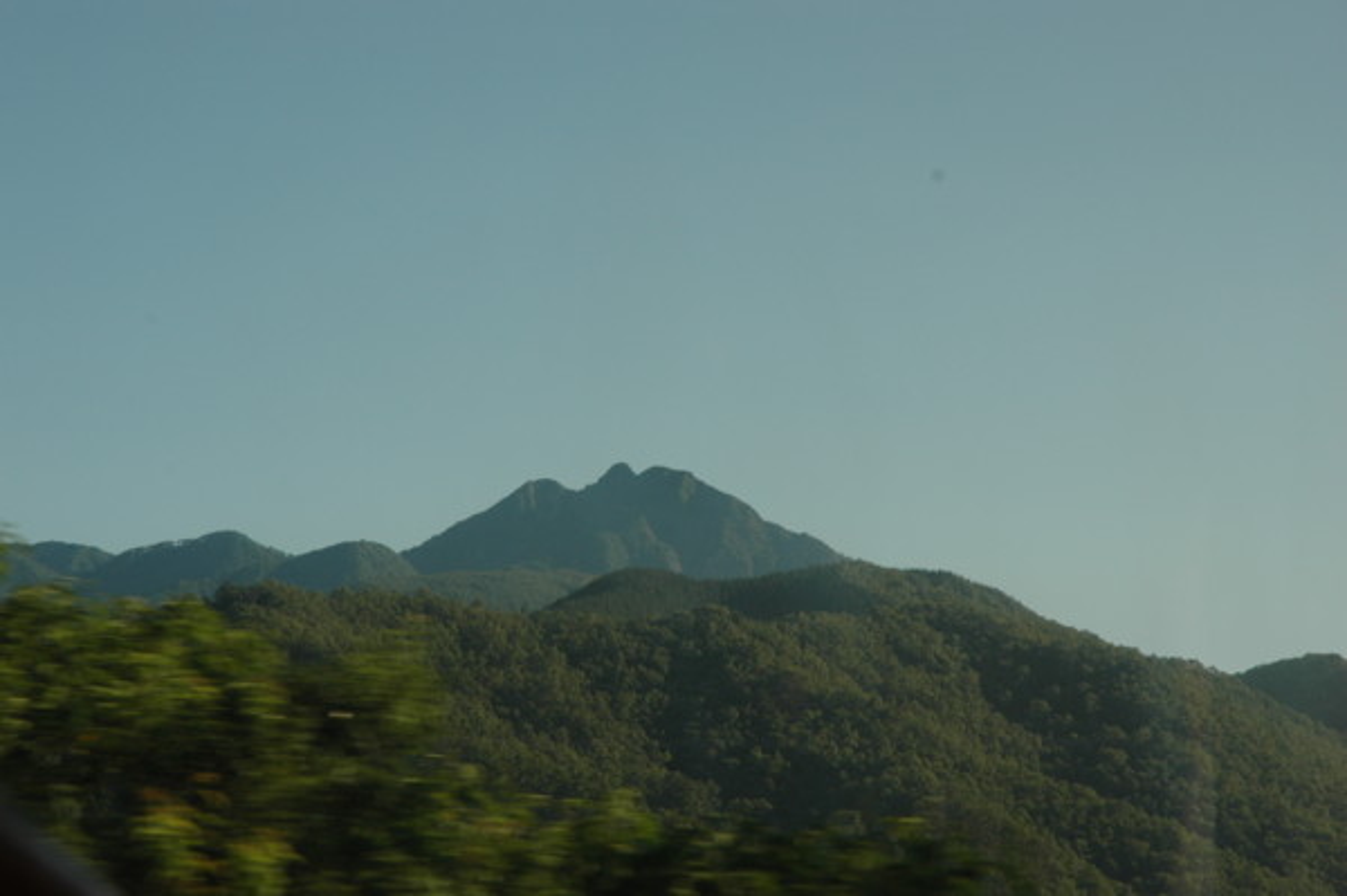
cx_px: 674
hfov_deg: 19.5
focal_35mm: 105
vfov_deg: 13.0
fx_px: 3925
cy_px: 448
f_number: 9
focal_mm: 70
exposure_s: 1/320
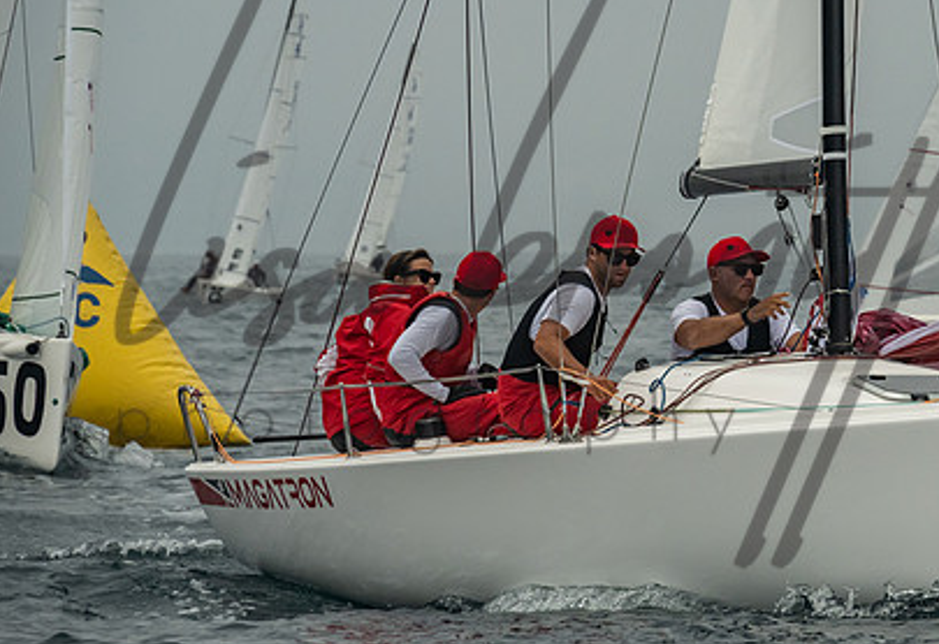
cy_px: 250
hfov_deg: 5.8
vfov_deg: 4.0
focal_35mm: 354
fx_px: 9318
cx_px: 785
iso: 800
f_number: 9
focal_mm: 200
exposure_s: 1/3200
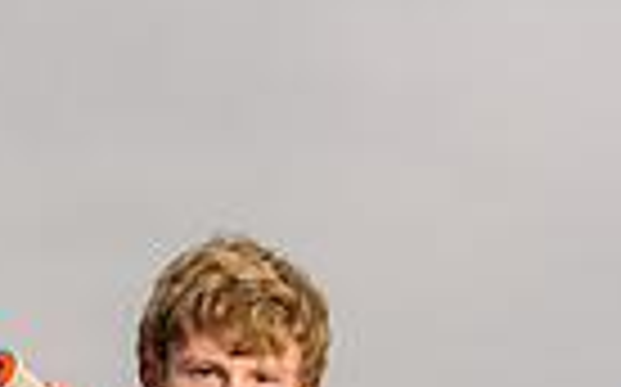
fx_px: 2029
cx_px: 212
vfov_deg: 9.5
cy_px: 963
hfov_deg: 17.4
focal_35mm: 120
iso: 250
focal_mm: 36
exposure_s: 1/250
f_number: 5.6
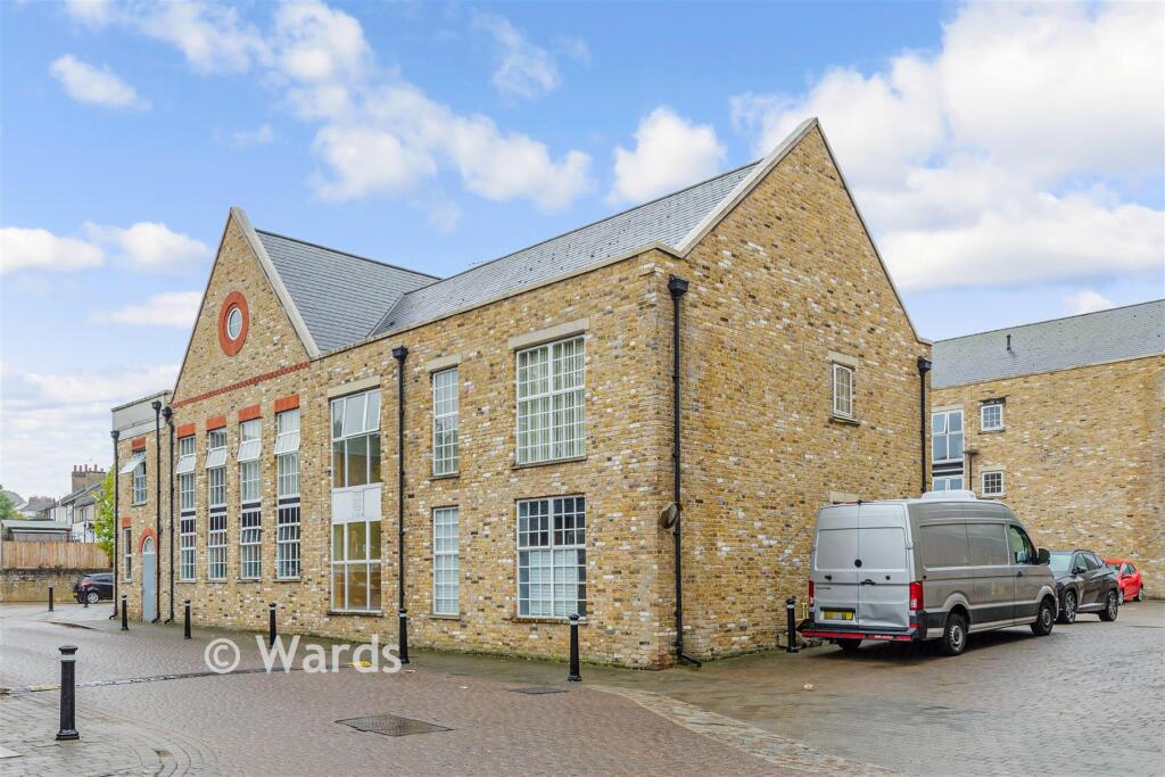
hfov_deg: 73.7
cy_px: 388
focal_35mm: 24
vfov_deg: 53.1
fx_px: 777
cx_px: 582
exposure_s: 1/50
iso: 100
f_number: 8
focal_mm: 24
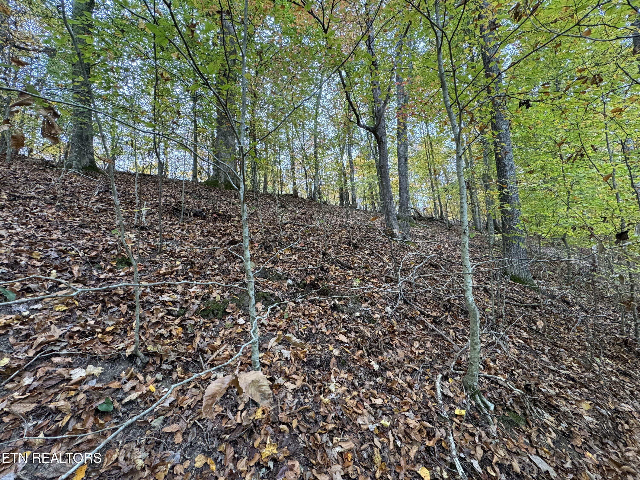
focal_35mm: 14
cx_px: 320
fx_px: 259
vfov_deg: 85.7
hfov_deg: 102.1
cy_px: 240
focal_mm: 2.22
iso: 200
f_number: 2.2
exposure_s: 1/99
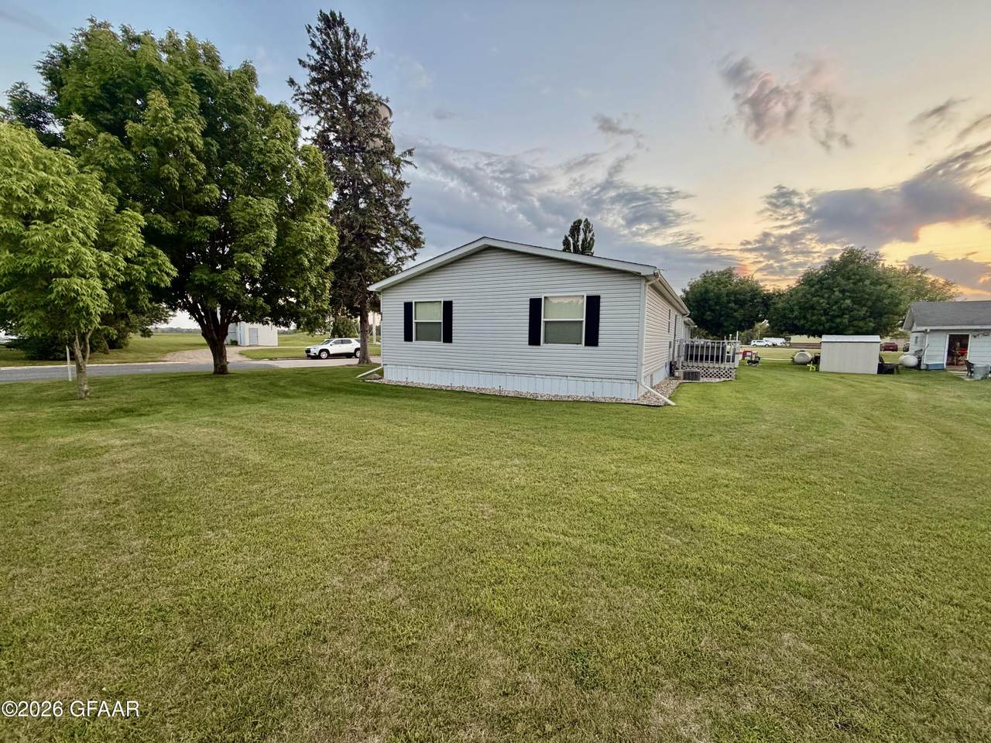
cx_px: 496
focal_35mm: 14
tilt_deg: -5.2
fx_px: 401
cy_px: 372
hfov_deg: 102.1
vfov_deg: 85.7
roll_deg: -0.6
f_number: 2.2
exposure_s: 1/121
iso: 160
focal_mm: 2.22
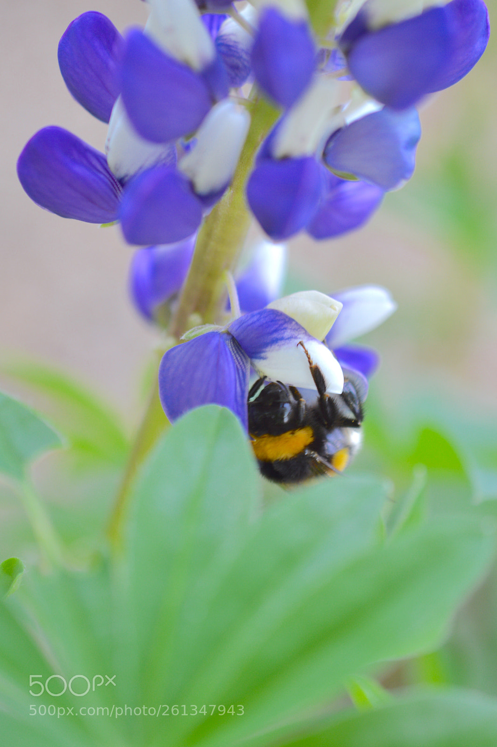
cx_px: 248
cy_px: 374
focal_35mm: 60
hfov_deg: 22.6
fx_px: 1245
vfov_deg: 33.4
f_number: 3.2
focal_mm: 40
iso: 110
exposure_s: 1/200
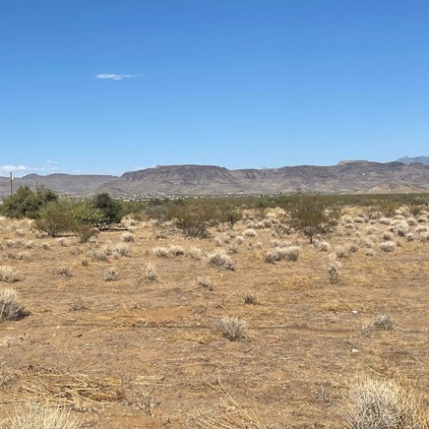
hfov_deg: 30.9
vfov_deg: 31.6
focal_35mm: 54
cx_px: 92
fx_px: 757
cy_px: 230
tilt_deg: -2.9
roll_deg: +2.1
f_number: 1.6
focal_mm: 5.1
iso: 32
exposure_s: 1/5376
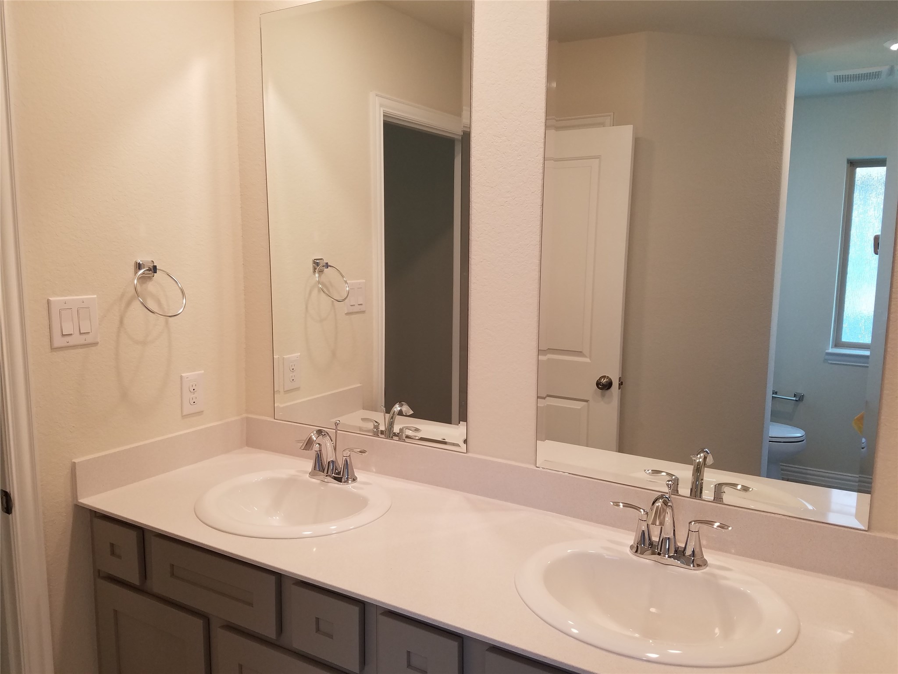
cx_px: 449
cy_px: 337
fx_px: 674
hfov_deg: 67.3
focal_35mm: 26
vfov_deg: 53.1
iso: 80
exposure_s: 1/60
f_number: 1.7
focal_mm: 4.2
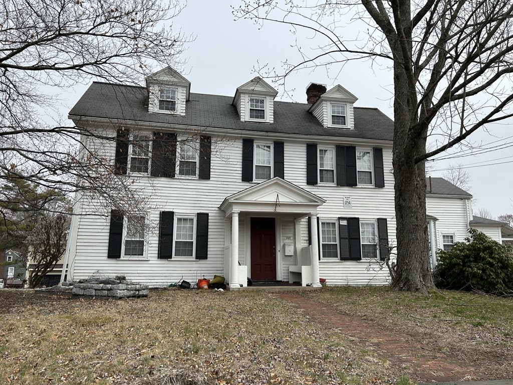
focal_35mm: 26
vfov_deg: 53.1
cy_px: 192
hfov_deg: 67.3
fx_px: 385
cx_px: 256
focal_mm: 5.7
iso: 50
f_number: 1.5
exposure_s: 1/5882
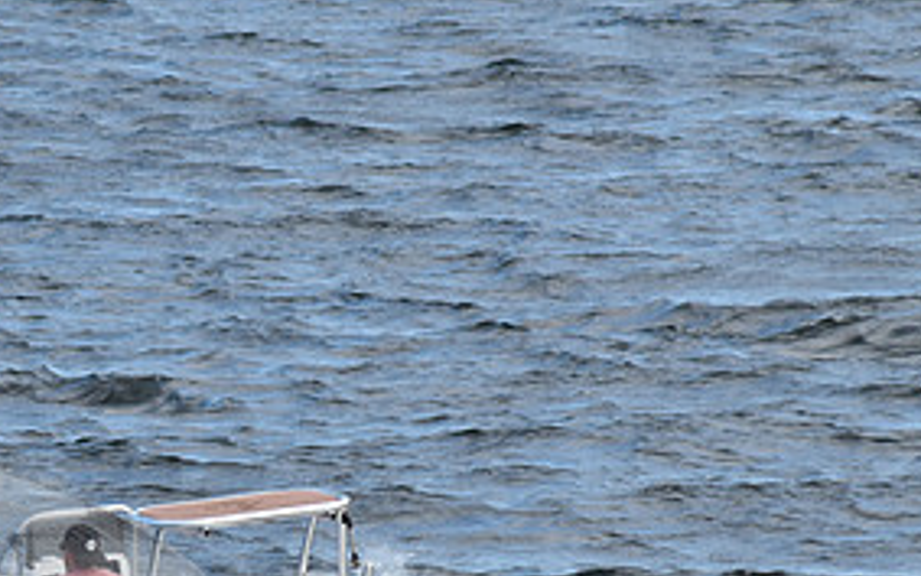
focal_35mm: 580
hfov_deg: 3.6
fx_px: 14562
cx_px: 62
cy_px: 584
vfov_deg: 2.3
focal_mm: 185
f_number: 8
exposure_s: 1/1000
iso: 400
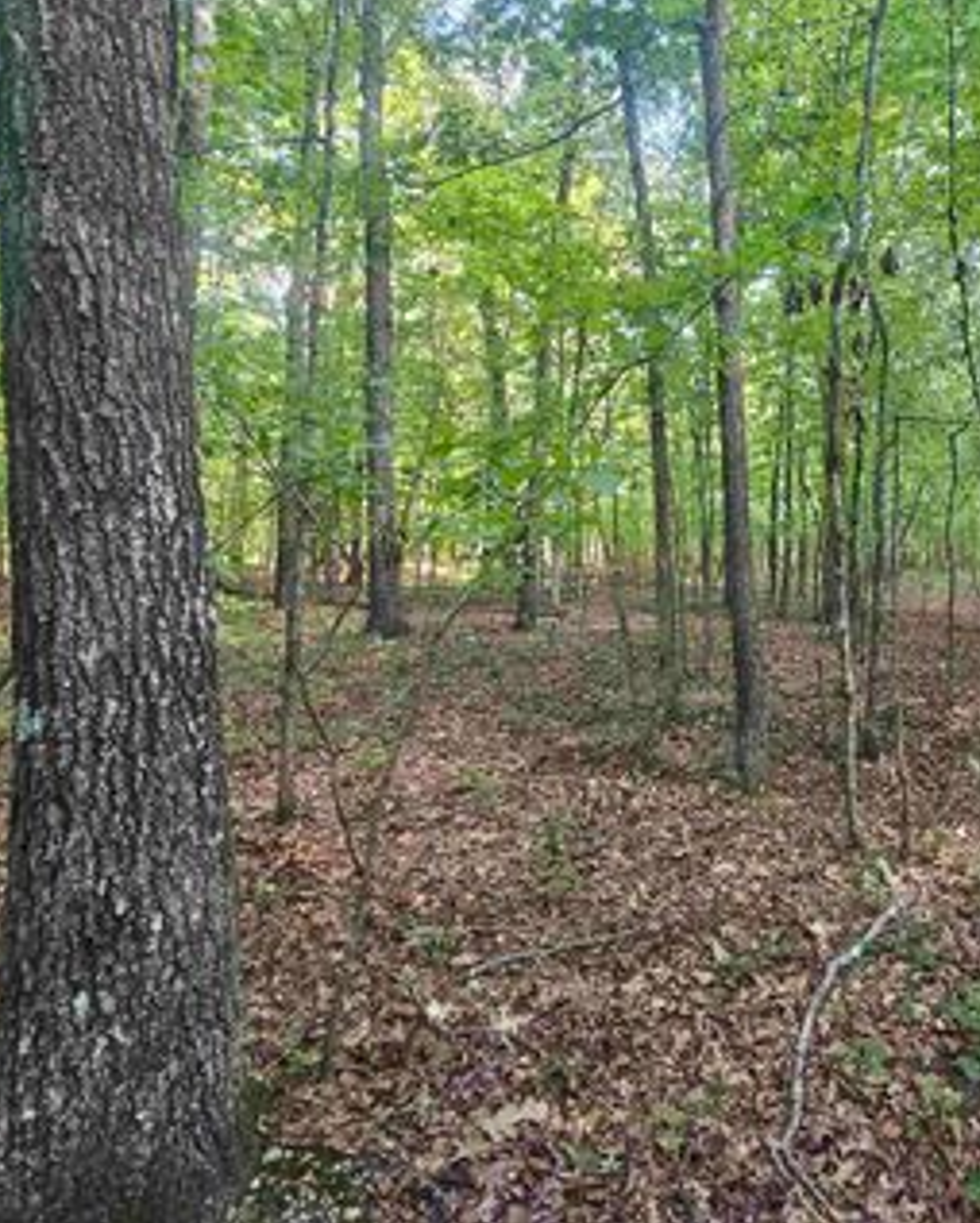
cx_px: 787
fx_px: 724
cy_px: 503
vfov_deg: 79.6
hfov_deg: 62.3
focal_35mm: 20
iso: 160
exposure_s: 1/60
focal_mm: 2.2
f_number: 2.2
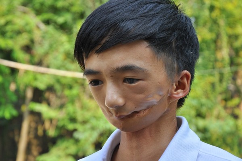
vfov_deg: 13.8
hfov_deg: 20.6
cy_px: 80
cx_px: 121
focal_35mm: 99
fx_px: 664
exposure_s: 1/200
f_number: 5.3
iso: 200
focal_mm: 66
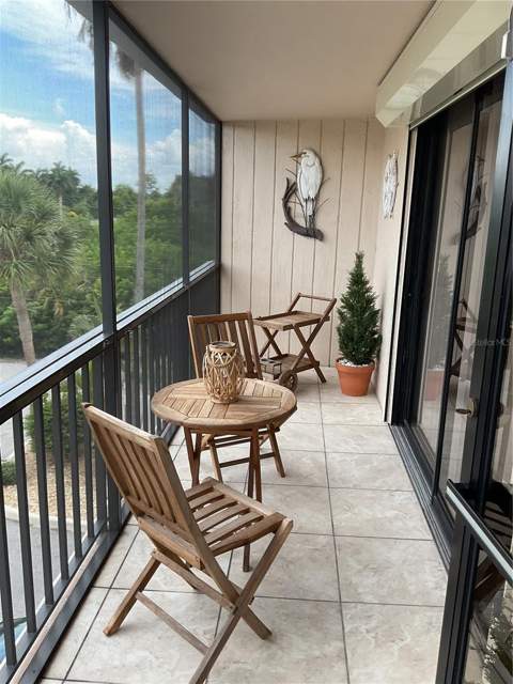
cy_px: 342
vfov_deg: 61.7
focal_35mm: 29
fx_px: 573
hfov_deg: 48.2
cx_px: 256
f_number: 1.8
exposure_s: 1/120
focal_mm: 3
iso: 20
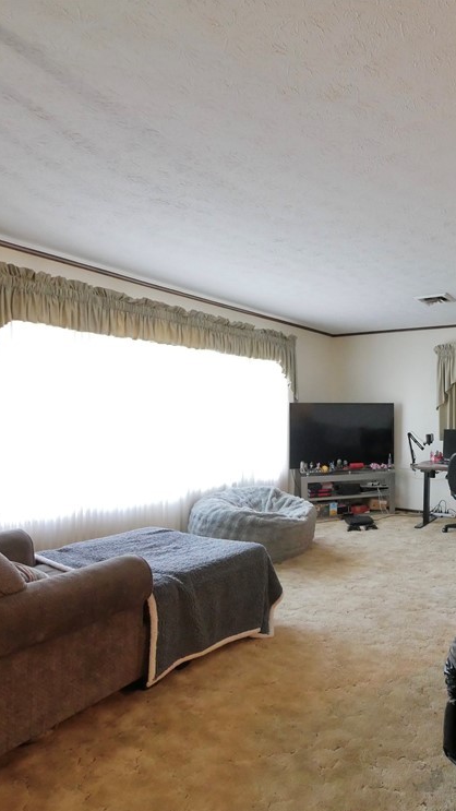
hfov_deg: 48.9
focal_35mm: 21
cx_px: 394
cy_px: 417
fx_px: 451
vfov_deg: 83.8
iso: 3200
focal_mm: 7
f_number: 4
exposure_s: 1/60
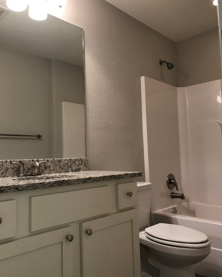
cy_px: 136
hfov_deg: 48.5
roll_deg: +2.6
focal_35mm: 30
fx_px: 246
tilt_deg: +6.6
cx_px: 109
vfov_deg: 58.8
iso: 40
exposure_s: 1/24
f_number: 1.8
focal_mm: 3.99
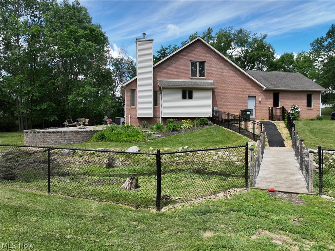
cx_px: 168
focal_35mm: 24
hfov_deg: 71.6
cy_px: 126
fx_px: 232
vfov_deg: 56.8
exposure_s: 1/2000
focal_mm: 12.29
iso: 100
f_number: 2.8
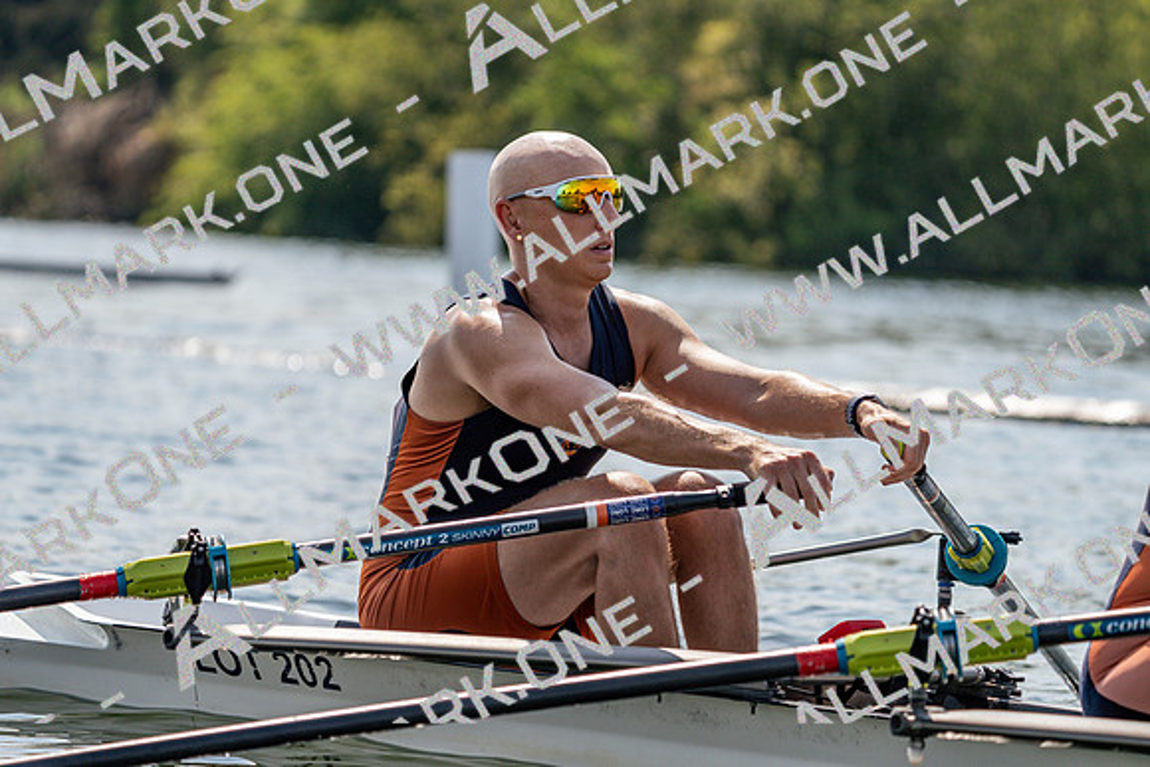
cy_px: 384
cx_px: 575
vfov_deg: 6.1
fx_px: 7253
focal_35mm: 227
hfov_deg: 9.1
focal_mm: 227
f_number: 5.6
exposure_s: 1/1600
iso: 200
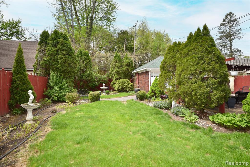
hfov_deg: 93.3
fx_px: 118
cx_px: 125
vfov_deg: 70.5
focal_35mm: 17
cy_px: 84
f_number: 7.1
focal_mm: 17
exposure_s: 1/200
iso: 140
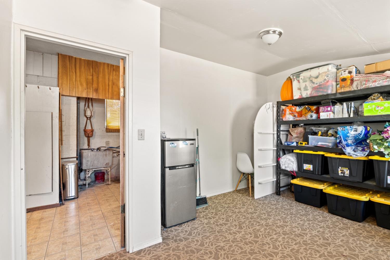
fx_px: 179
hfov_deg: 95.0
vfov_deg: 72.1
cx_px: 195
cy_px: 130
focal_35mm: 16
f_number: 8
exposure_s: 2
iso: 100
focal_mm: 11
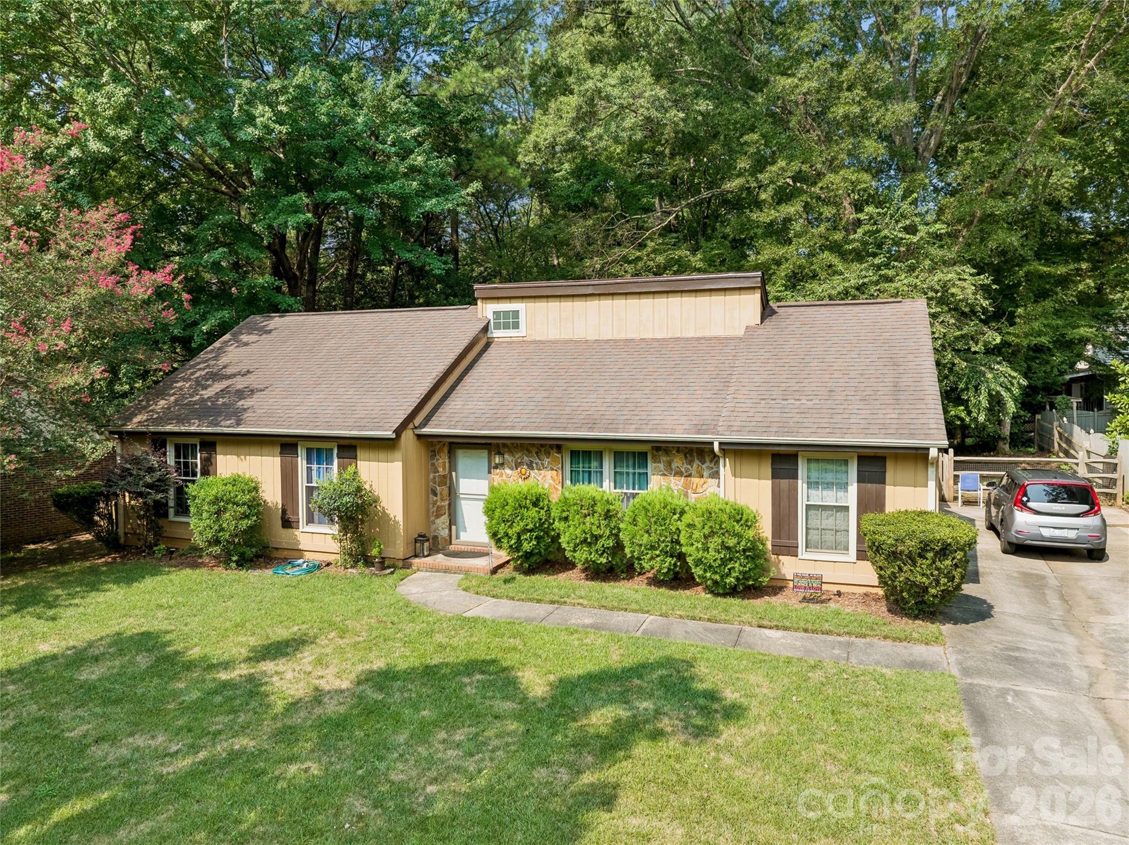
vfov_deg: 56.8
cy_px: 422
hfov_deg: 71.6
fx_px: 782
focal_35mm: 24
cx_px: 564
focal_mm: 12.3
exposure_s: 1/640
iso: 110
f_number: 2.8
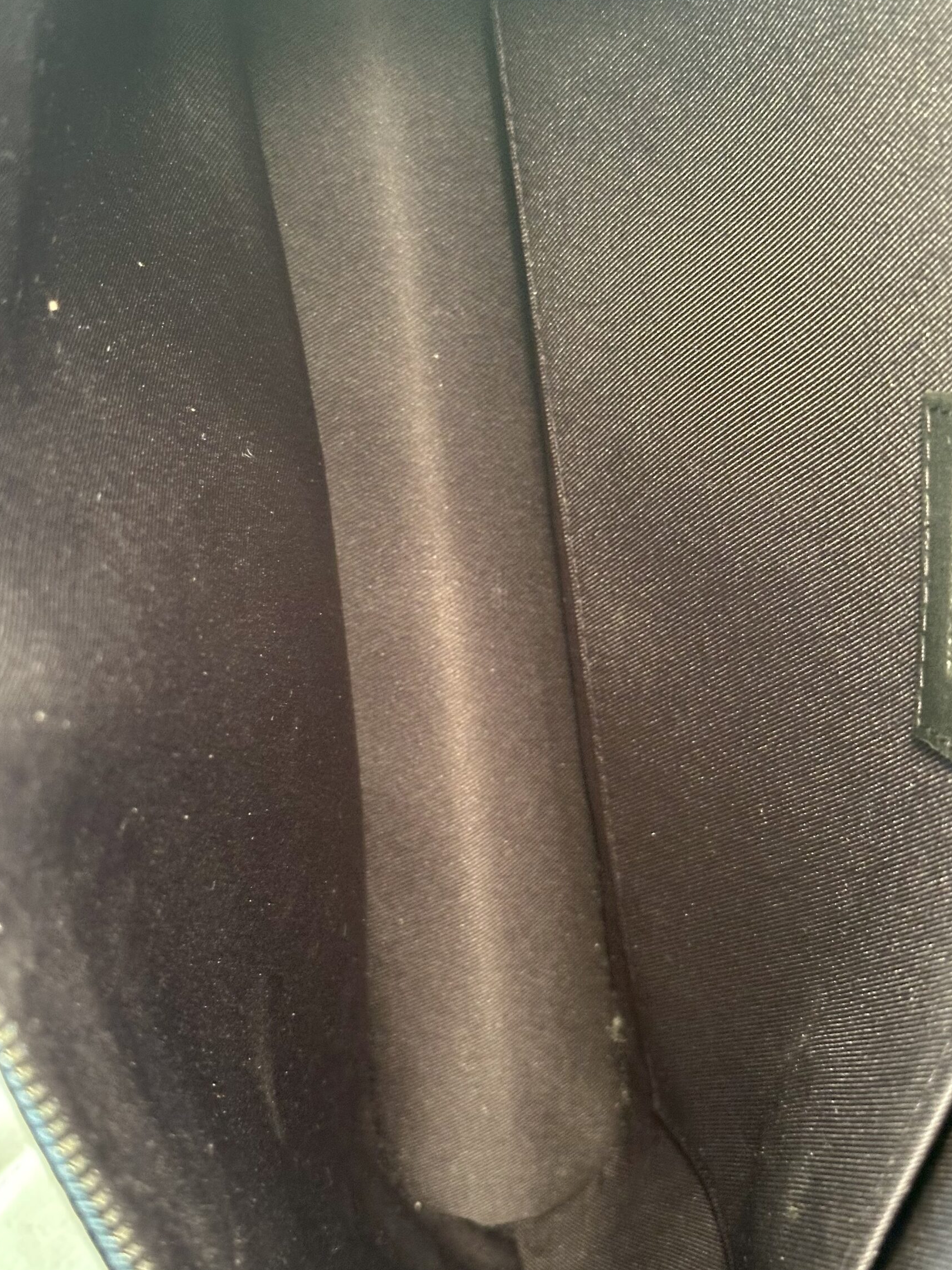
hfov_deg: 27.0
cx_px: 512
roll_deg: -5.2
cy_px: 590
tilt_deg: -37.2
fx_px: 1980
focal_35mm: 54
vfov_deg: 35.5
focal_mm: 6.86
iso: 320
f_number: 1.78
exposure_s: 1/33
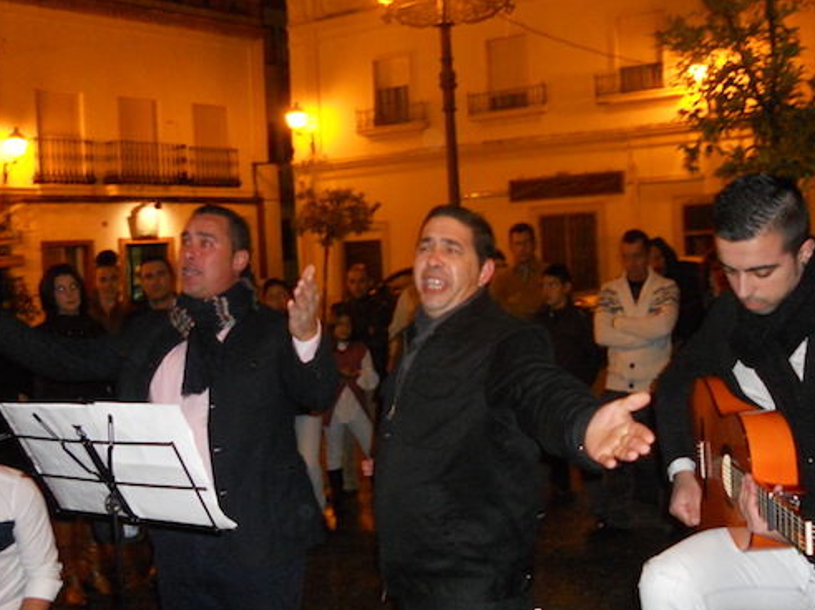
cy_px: 270
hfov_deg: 42.9
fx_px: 1036
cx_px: 428
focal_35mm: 44
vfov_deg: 32.8
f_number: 3.2
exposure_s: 1/25
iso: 400
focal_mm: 4.9
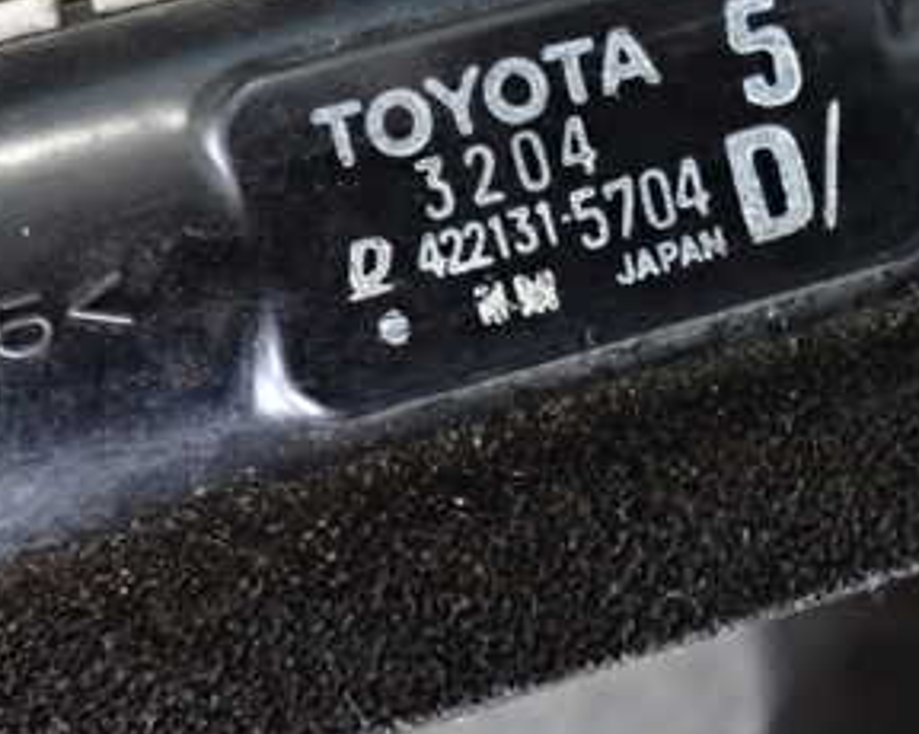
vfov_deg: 24.4
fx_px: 1658
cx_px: 578
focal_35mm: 61
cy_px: 112
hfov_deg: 30.8
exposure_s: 1/80
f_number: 2.3
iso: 4000
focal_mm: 5.4
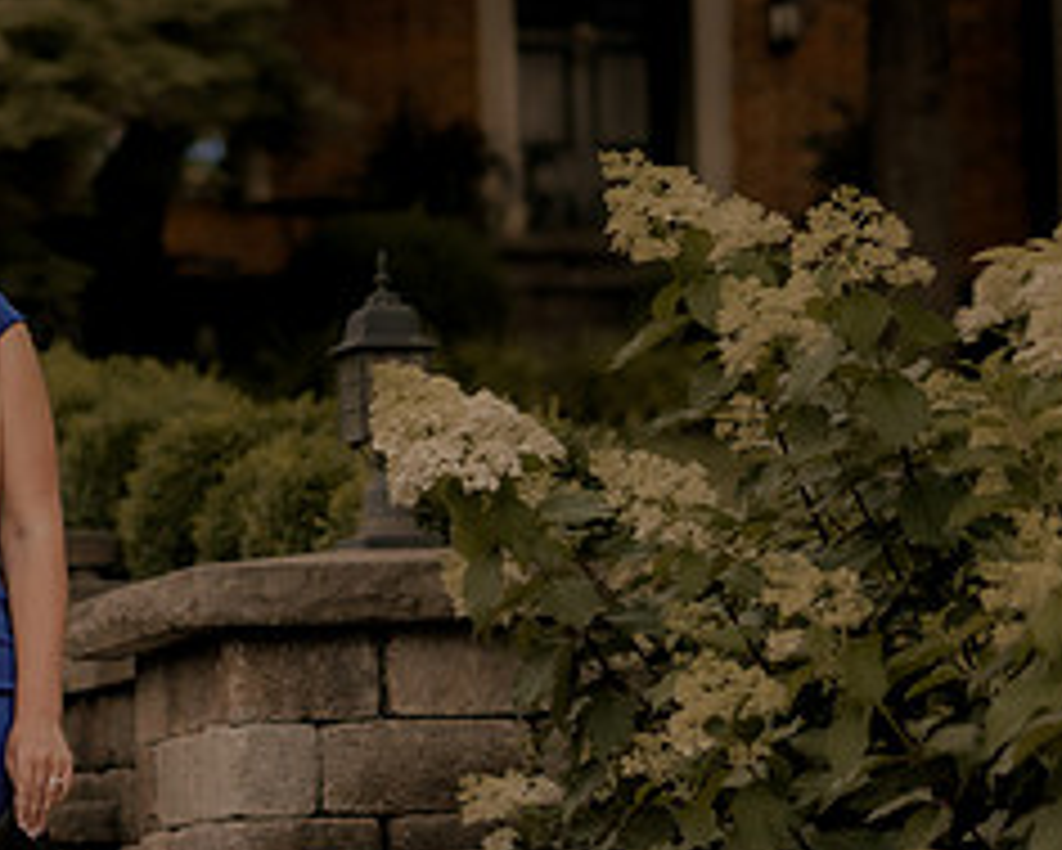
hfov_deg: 10.7
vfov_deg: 8.7
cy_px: 677
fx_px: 5566
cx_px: -230
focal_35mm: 177
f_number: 1.8
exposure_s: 1/250
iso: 320
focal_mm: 50
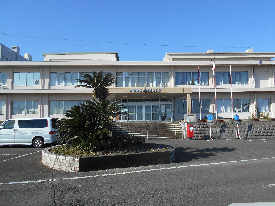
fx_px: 207
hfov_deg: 67.3
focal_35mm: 26
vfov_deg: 53.1
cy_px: 103
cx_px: 138
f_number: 3.2
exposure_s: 1/800
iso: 80
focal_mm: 4.6
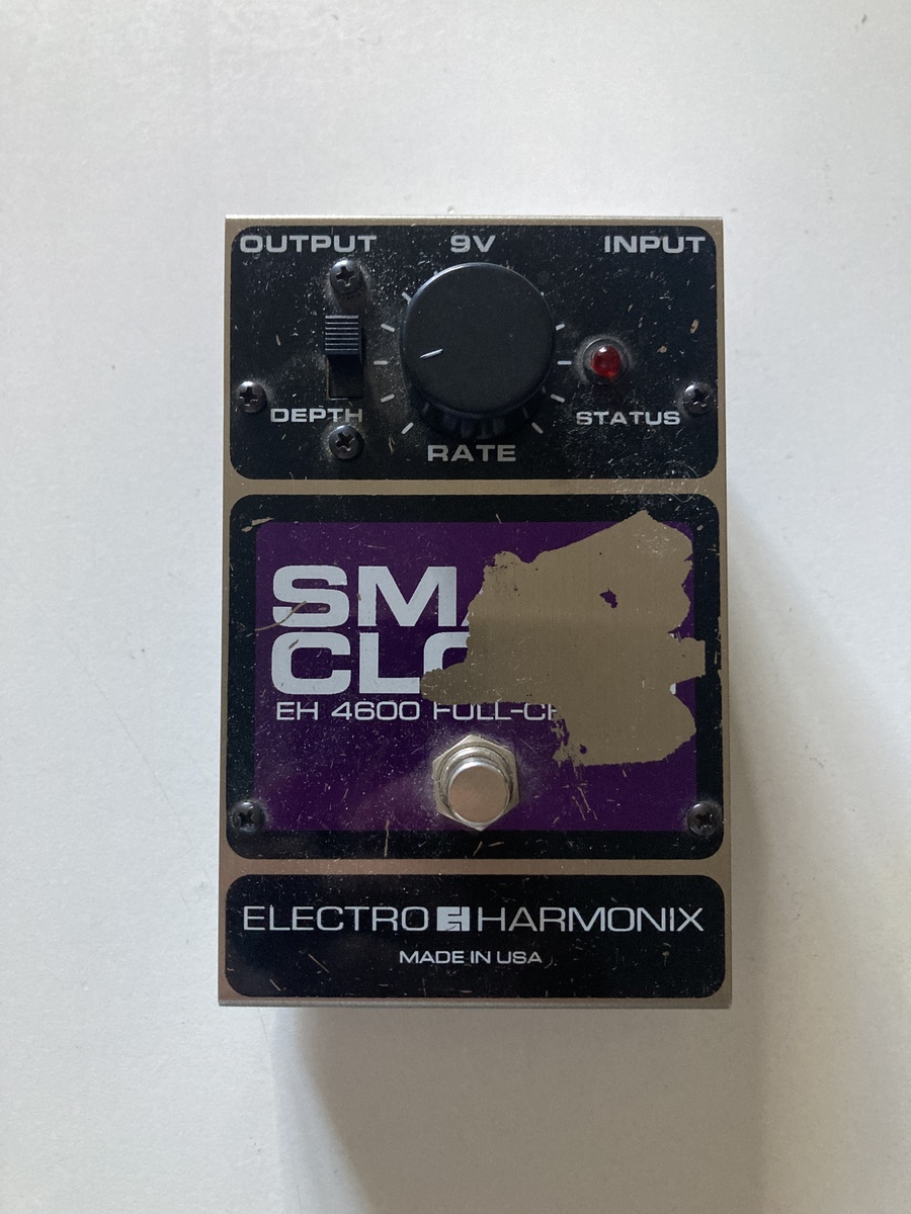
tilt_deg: -77.7
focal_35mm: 28
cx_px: 456
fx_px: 983
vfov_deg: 63.4
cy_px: 607
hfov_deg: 49.7
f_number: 1.8
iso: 320
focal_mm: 3.99
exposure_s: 1/51
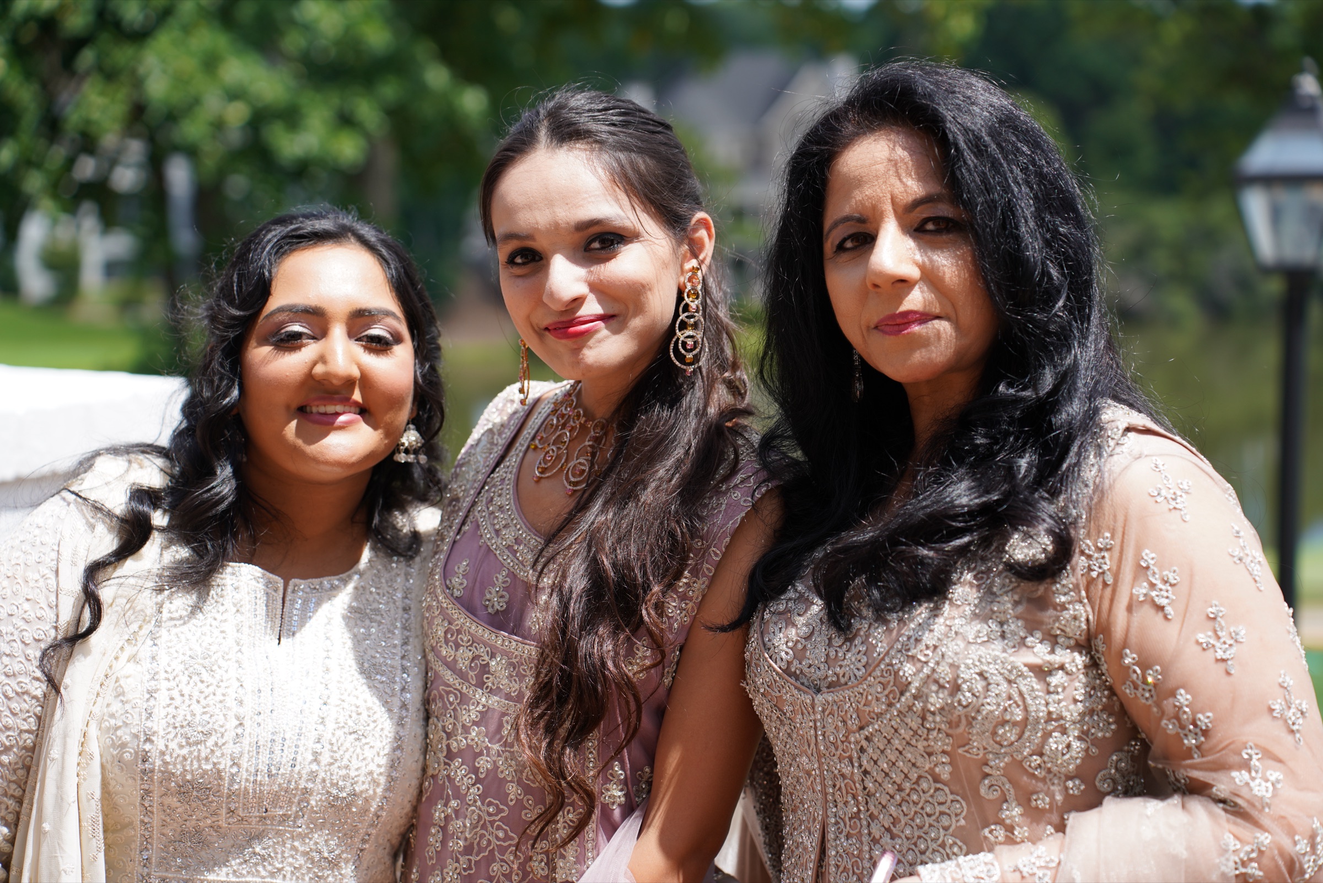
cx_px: 662
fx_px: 2757
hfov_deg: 27.0
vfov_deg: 18.2
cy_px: 442
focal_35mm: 75
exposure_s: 1/640
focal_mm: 75
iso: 100
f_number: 3.5
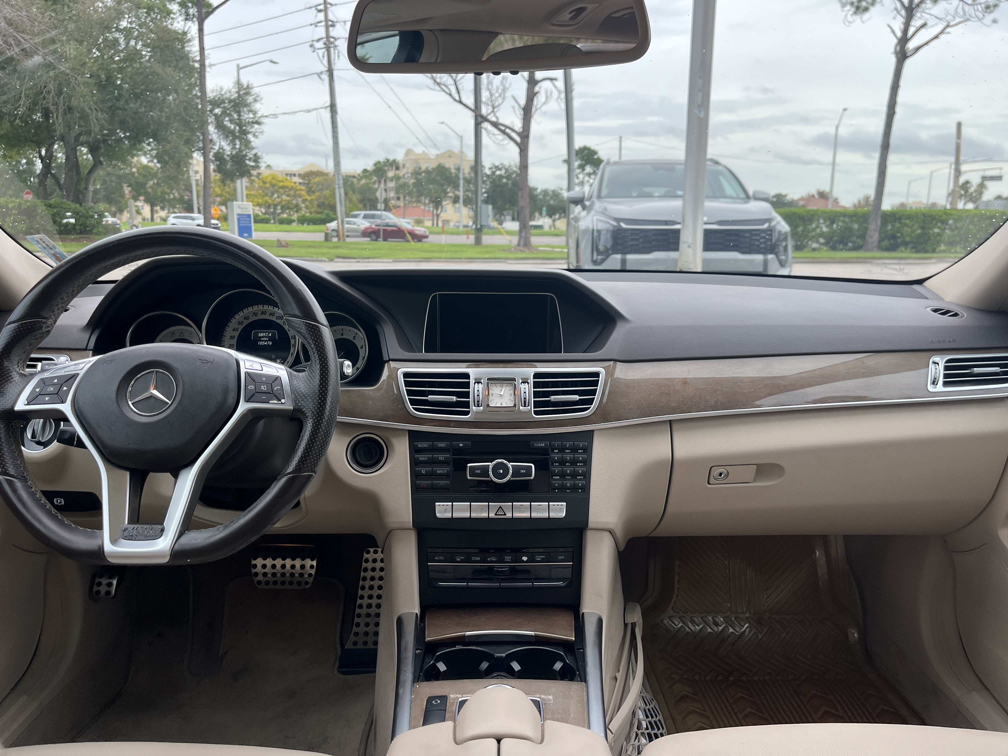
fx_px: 757
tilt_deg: -11.9
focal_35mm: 26
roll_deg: +0.2
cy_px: 378
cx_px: 504
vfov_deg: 53.1
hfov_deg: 67.3
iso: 50
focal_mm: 5.1
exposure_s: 1/668
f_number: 1.6
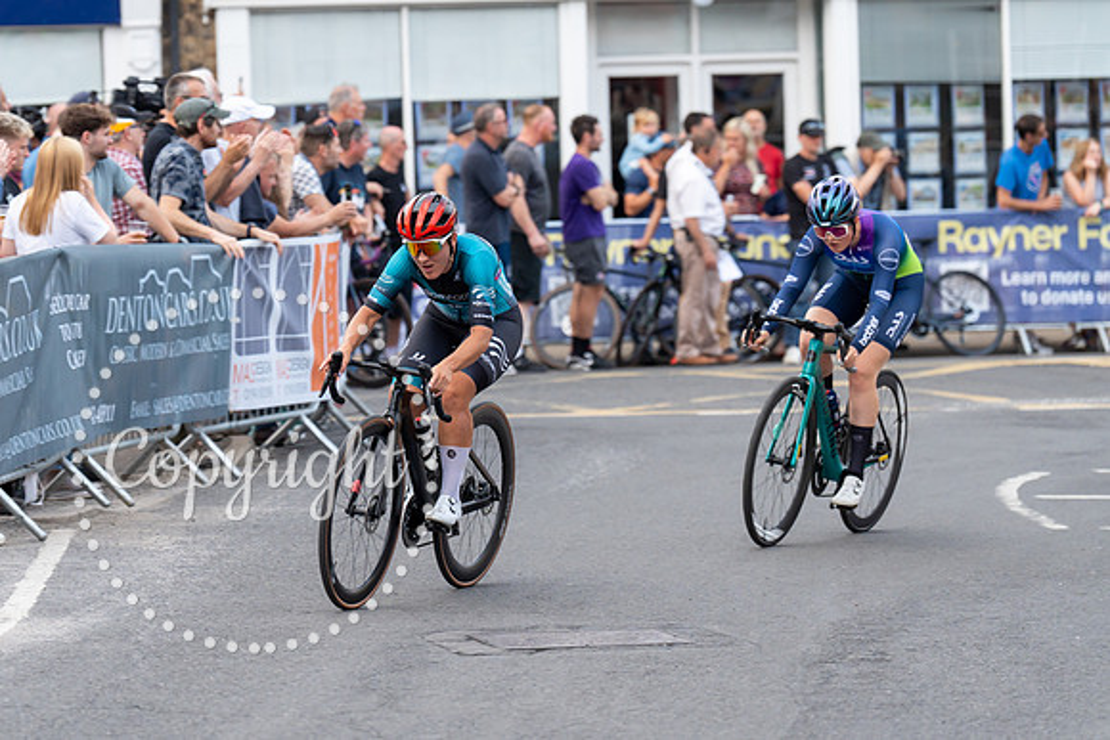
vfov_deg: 7.7
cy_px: 250
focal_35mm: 179
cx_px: 375
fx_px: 5513
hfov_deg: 11.5
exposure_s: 1/1000
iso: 500
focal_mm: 135
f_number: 3.2
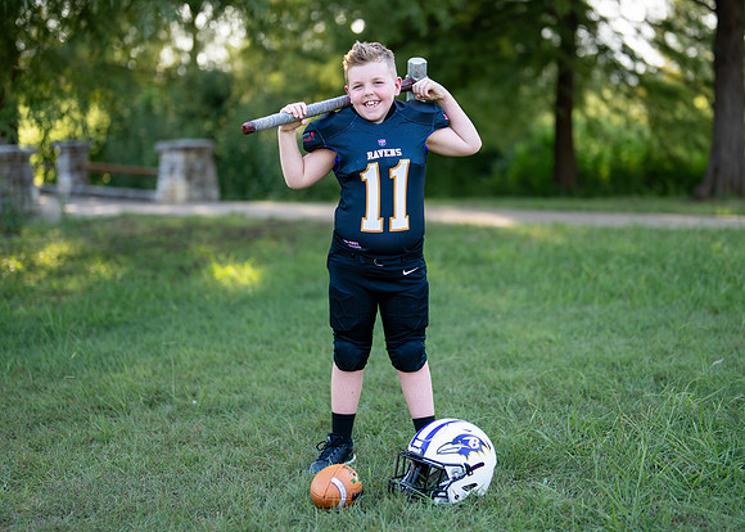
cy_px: 218
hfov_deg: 30.6
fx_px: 1362
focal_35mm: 64
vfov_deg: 22.1
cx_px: 399
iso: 100
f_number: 1.2
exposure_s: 1/1250
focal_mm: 50
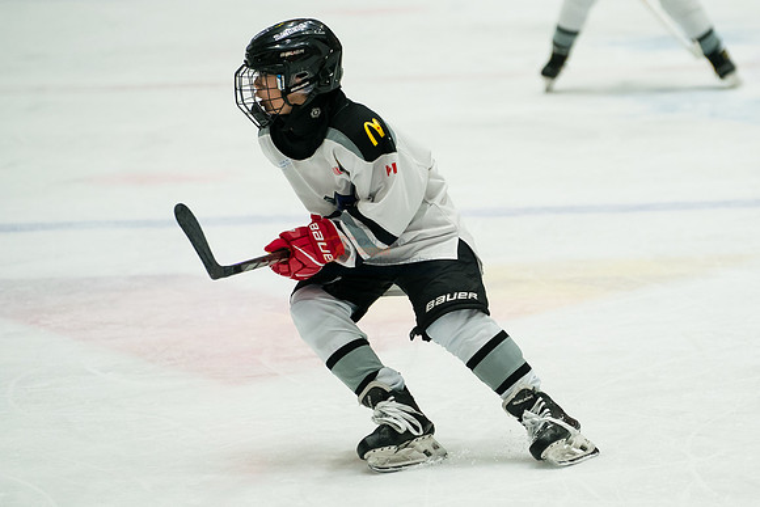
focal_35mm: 298
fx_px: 6296
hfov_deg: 6.9
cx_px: 501
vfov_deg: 4.6
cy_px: 287
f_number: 2.8
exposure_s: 1/1250
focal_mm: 150
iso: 3200
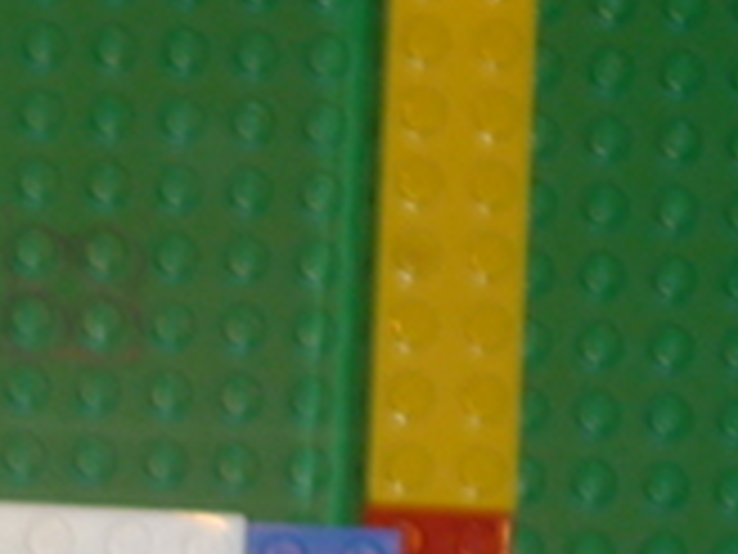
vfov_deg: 3.5
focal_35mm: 428
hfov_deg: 4.5
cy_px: 824
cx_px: -904
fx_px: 9125
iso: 100
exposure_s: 1/50
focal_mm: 14.6
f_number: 4.6
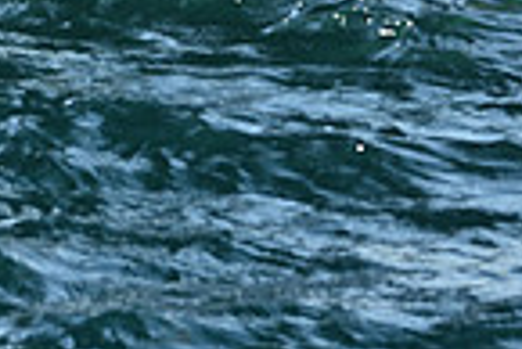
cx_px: 167
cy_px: -691
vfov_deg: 4.7
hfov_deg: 7.3
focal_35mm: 280
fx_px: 4064
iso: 320
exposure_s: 1/1000
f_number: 7.1
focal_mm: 70
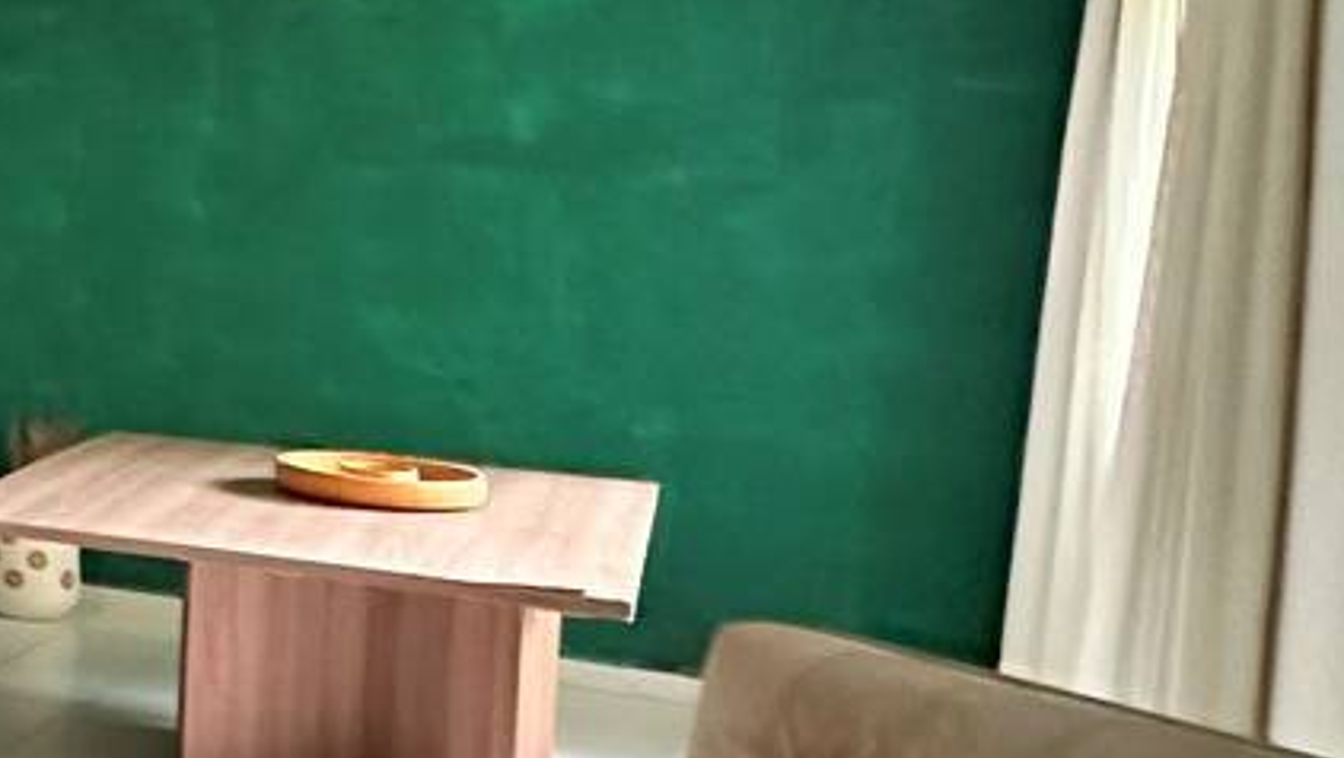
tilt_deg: -3.1
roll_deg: -1.0
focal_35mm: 52
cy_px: 264
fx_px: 1854
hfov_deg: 26.1
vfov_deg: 23.0
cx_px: -780
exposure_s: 1/53
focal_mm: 2.22
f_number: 2.2
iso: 1250
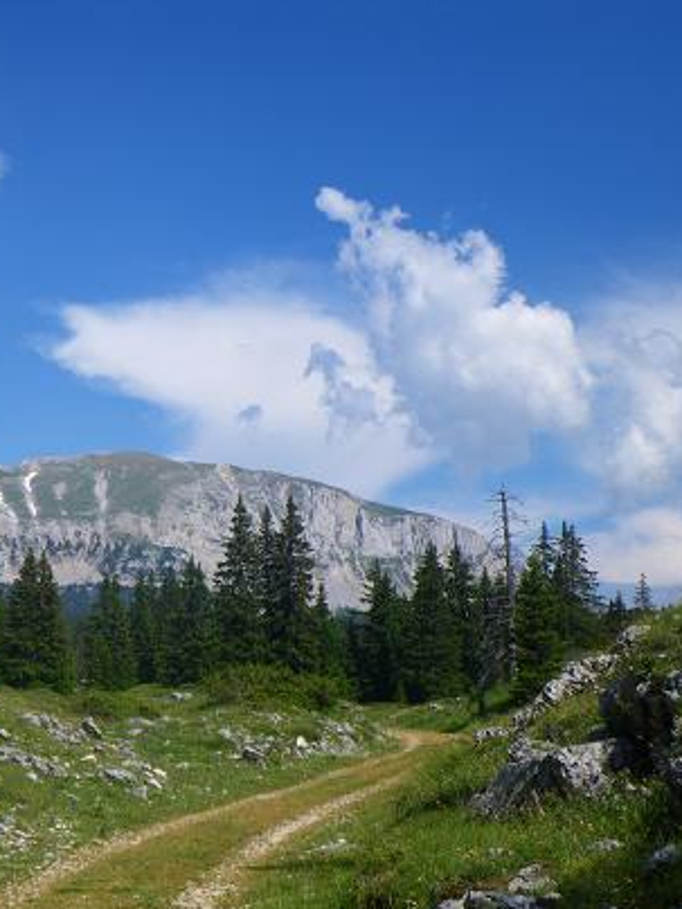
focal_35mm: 57
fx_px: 1497
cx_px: 153
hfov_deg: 25.3
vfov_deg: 33.8
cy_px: 458
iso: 50
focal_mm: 7.5
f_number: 4.2
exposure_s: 1/500
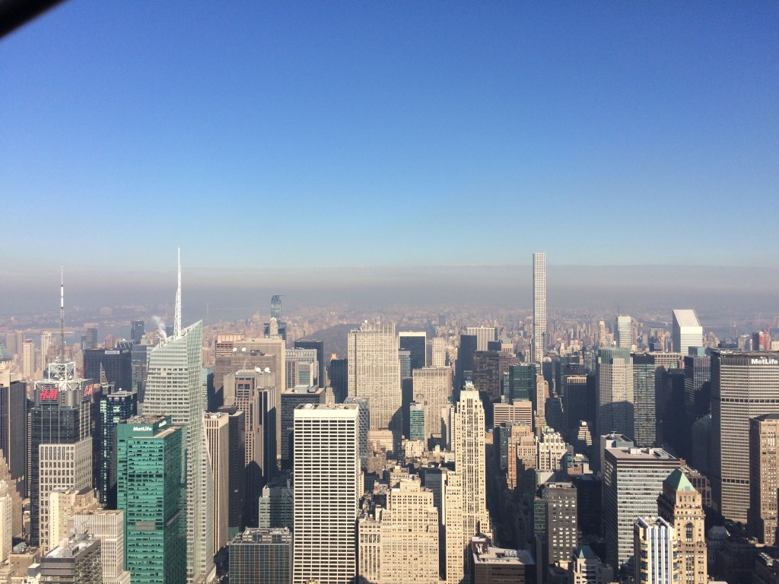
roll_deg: +0.4
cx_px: 390
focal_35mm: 29
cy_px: 292
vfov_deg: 48.2
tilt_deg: -1.9
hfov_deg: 61.7
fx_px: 653
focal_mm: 4.15
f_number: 2.2
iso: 32
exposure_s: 1/2740
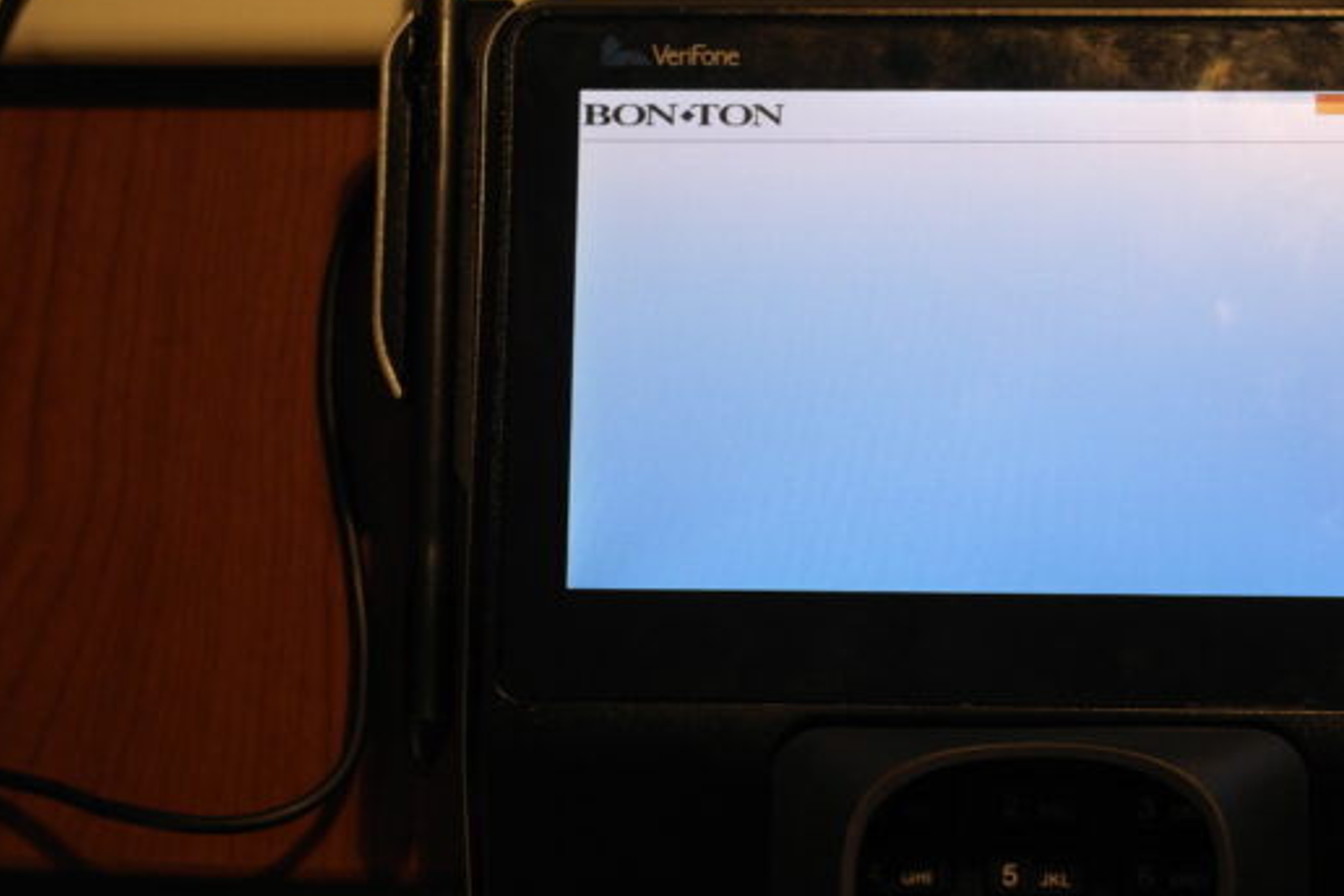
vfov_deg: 18.6
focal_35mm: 73
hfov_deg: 27.5
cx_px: 909
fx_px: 2725
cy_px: 544
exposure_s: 1/80
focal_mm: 32
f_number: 4.5
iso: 400
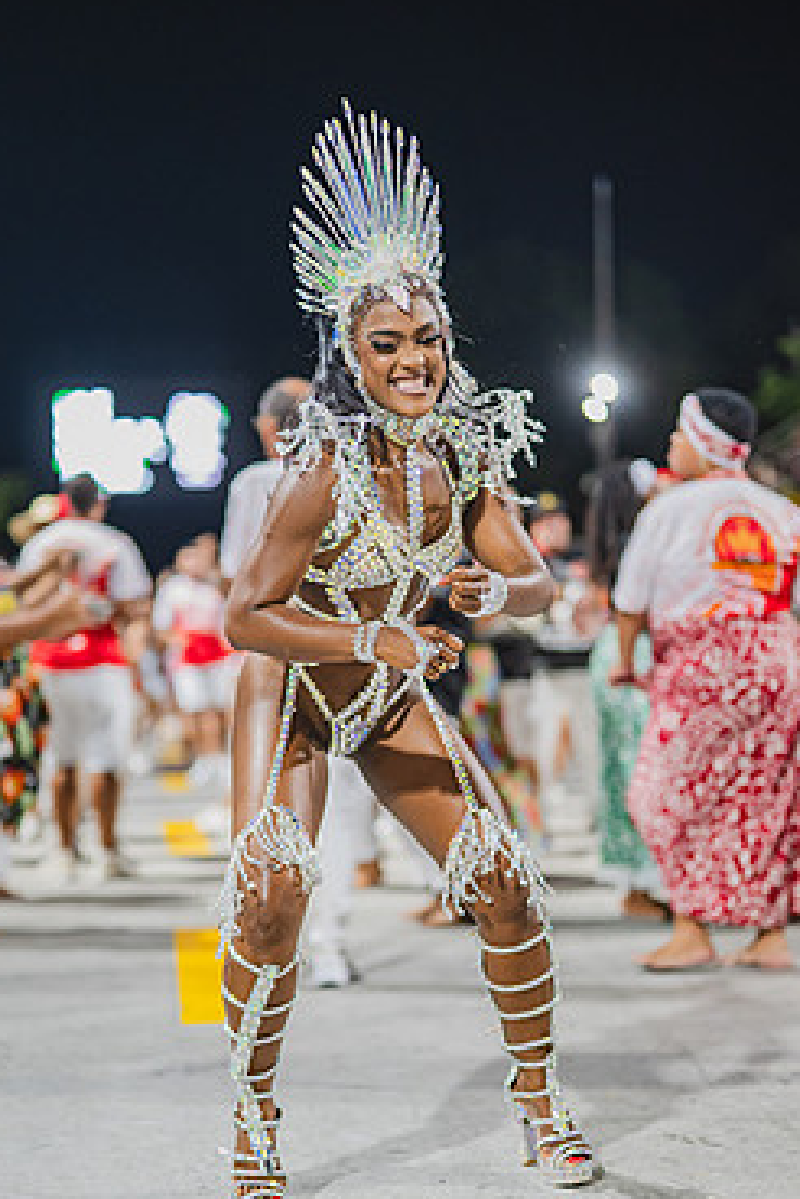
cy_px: 686
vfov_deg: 32.8
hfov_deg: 22.3
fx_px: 2033
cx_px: 364
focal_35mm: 61
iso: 1600
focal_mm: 50
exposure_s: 1/1000
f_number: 1.3
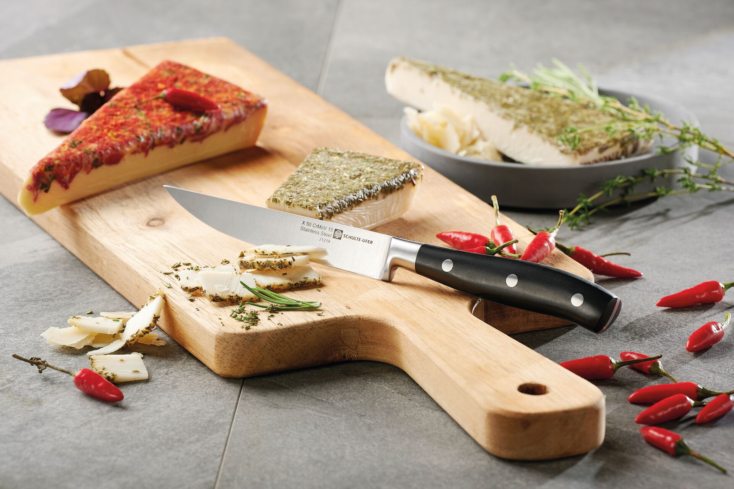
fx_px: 3262
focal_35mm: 160
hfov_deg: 12.8
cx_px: 367
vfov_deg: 8.6
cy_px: 244
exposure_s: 1/125
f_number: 11
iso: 200
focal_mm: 160
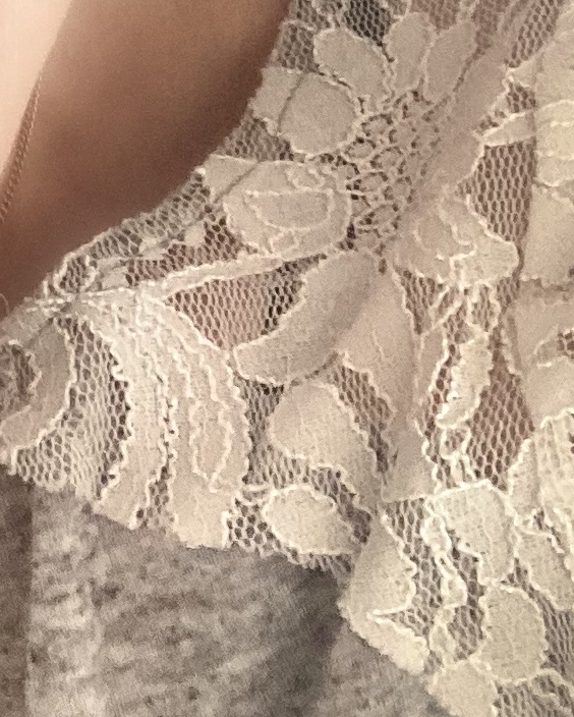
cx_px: -250
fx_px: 2907
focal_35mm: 137
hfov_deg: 10.9
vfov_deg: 13.2
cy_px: -409
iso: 200
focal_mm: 2.87
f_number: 2.2
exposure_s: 1/60
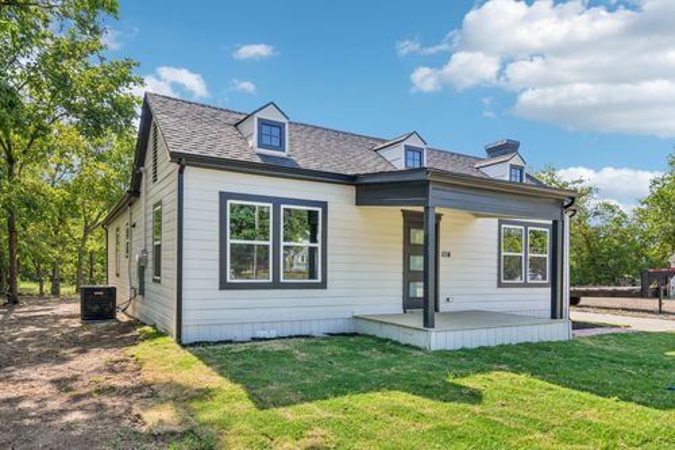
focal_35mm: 23
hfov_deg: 76.1
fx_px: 431
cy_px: 225
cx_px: 338
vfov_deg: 55.1
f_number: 8
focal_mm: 23
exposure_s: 1/160
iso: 100
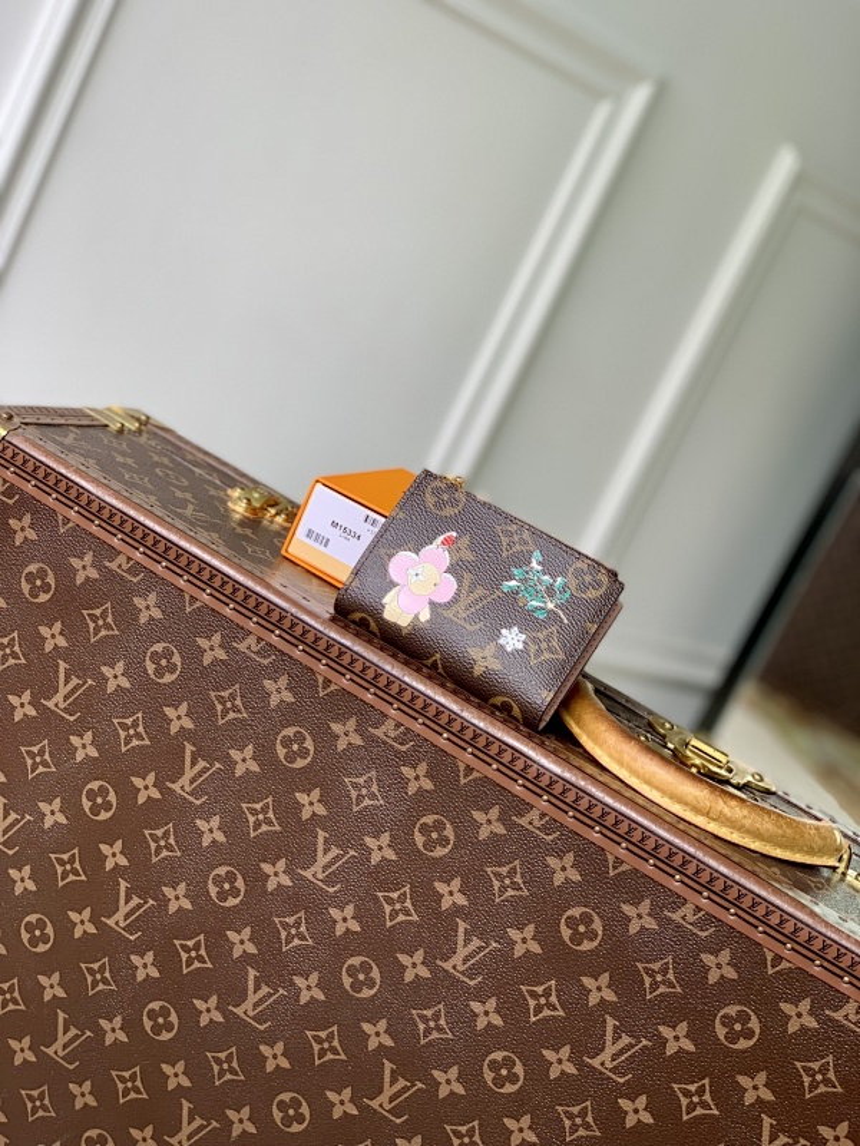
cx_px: 430
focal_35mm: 52
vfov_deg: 36.8
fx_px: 1723
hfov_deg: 28.0
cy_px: 573
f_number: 2.4
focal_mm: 6
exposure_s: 1/122
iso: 20
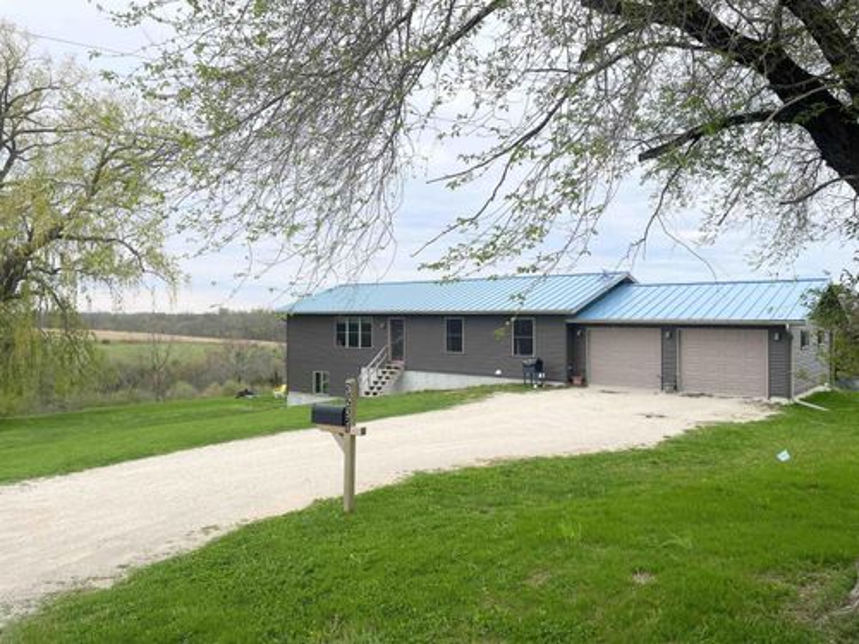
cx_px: 430
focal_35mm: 26
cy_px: 322
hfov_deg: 67.3
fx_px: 645
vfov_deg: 53.1
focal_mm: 4.2
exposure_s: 1/2304
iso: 32
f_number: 1.6
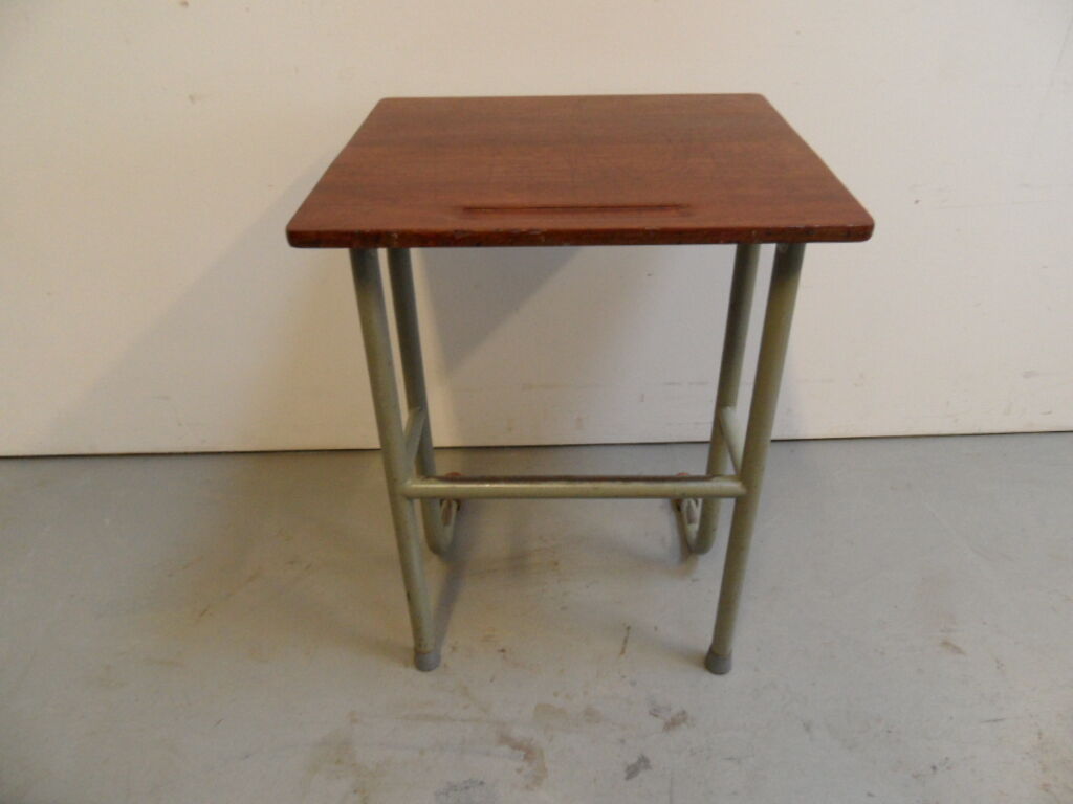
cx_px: 536
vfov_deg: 56.8
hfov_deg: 71.6
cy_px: 402
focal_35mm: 24
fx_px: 744
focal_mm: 3.9
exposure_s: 1/15
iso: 240
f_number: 3.2
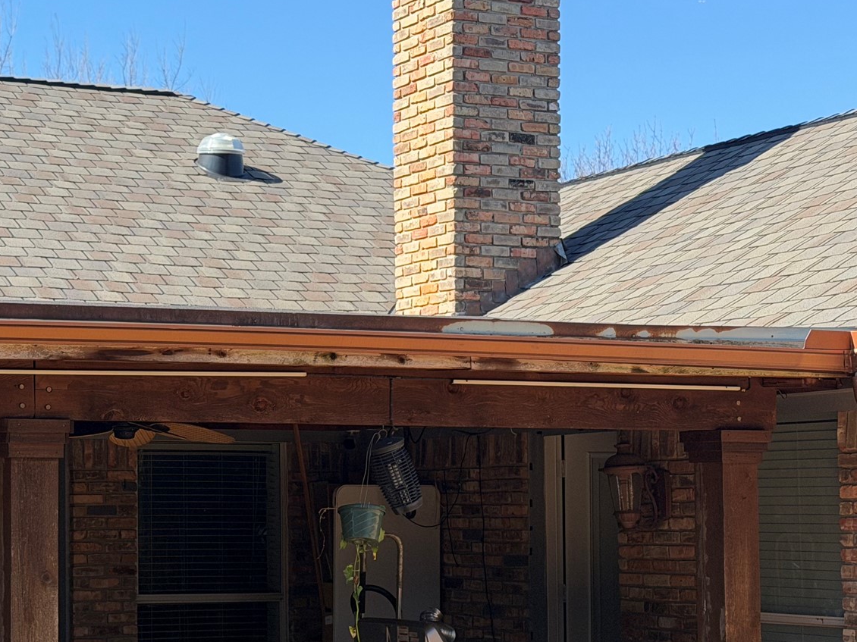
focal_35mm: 87
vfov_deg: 16.9
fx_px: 2153
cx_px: 167
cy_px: 416
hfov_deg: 22.2
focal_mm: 6.76
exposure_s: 1/1883
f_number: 1.78
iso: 64
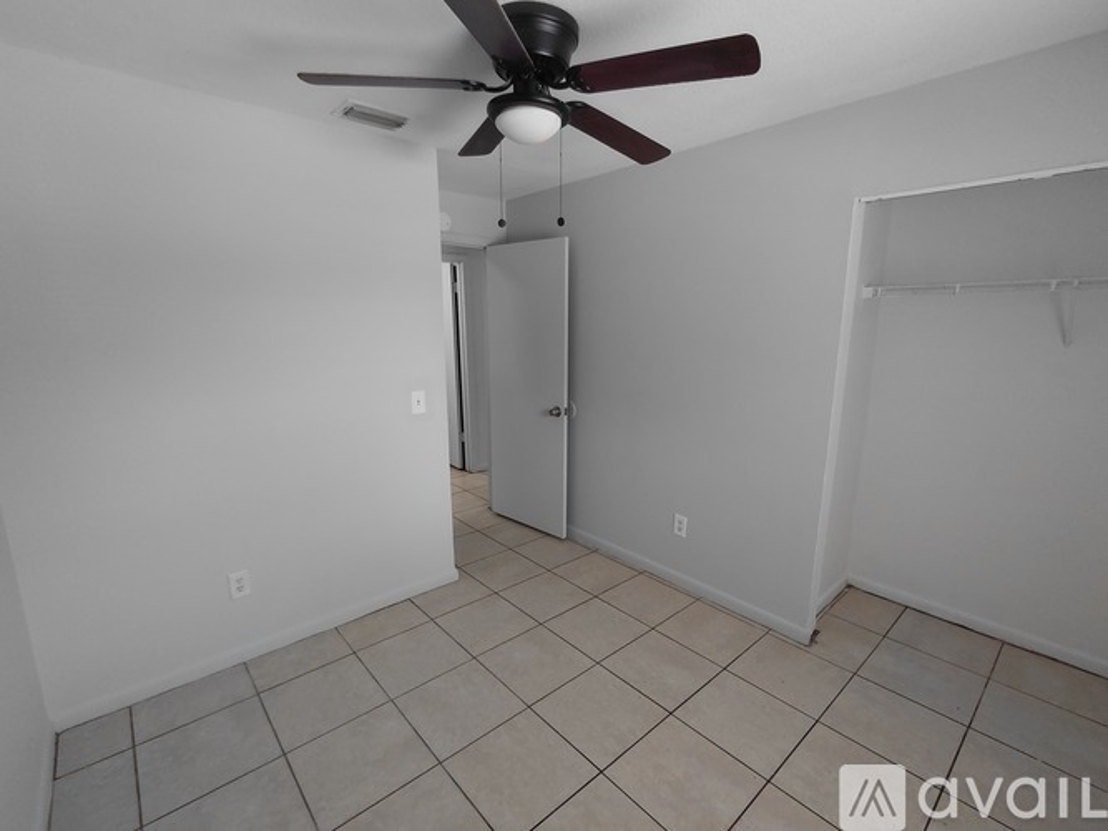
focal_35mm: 16
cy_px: 416
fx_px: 512
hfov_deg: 94.5
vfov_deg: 78.1
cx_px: 554
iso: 50
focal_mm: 1.64
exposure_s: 1/60
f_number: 2.2
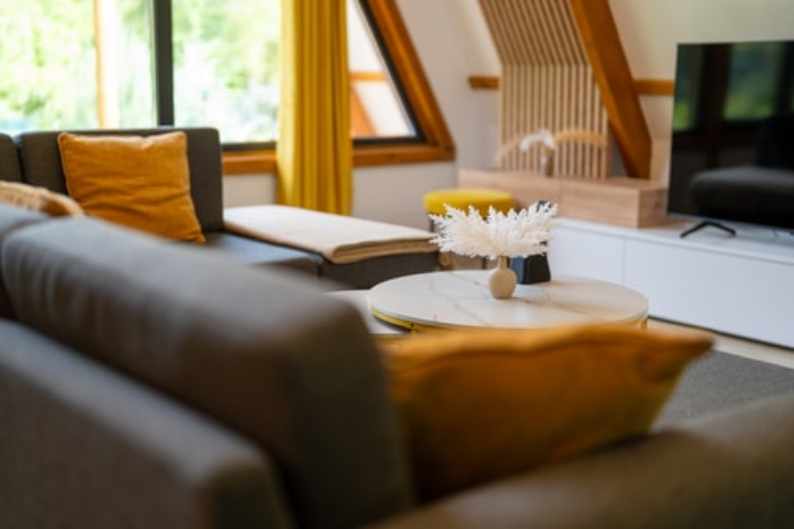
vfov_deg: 27.0
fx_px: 1102
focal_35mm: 50
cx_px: 397
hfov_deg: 39.6
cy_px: 264
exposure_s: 1/125
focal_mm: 50
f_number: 1.4
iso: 160
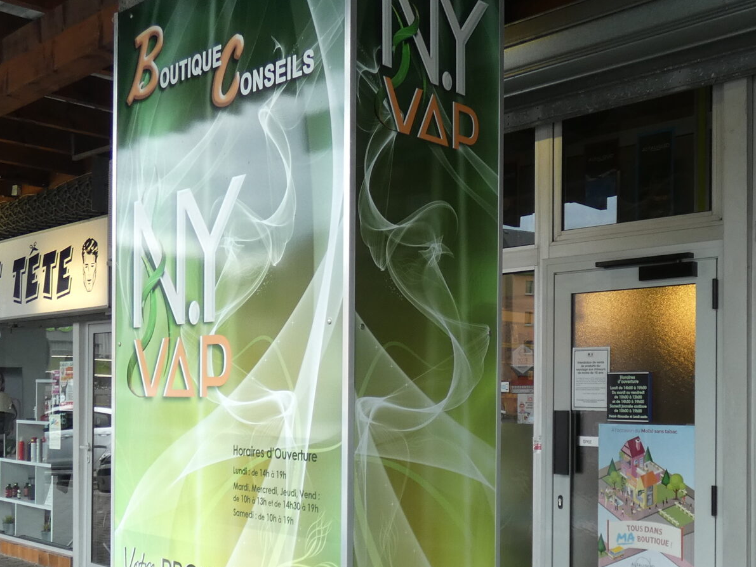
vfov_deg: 33.2
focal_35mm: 43
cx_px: 464
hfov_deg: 43.6
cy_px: 398
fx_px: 939
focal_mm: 3.6
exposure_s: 1/60
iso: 80
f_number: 2.8
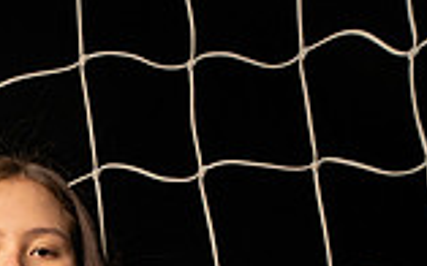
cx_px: 27
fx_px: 814
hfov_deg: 28.1
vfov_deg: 14.1
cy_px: 600
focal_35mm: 70
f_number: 8
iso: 500
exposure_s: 1/200
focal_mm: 24
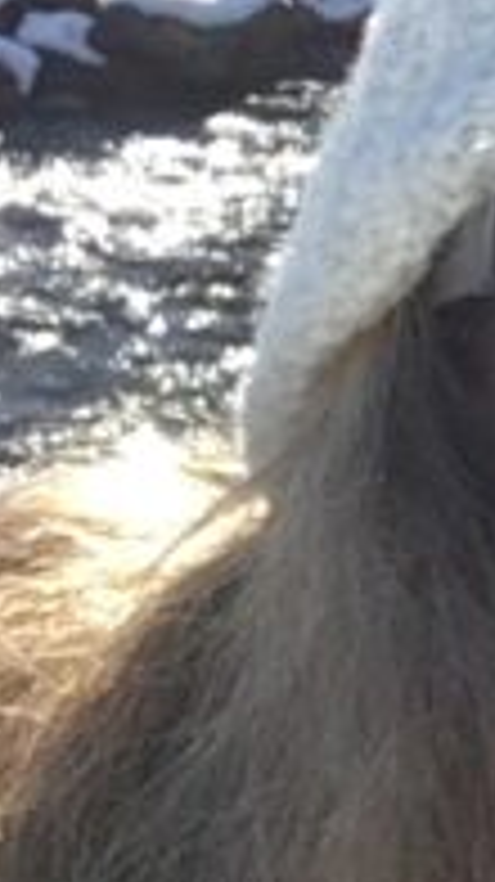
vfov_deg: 15.3
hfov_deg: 7.7
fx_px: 3226
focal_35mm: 138
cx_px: 1476
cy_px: 32
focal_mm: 2.15
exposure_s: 1/671
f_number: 2.4
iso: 50
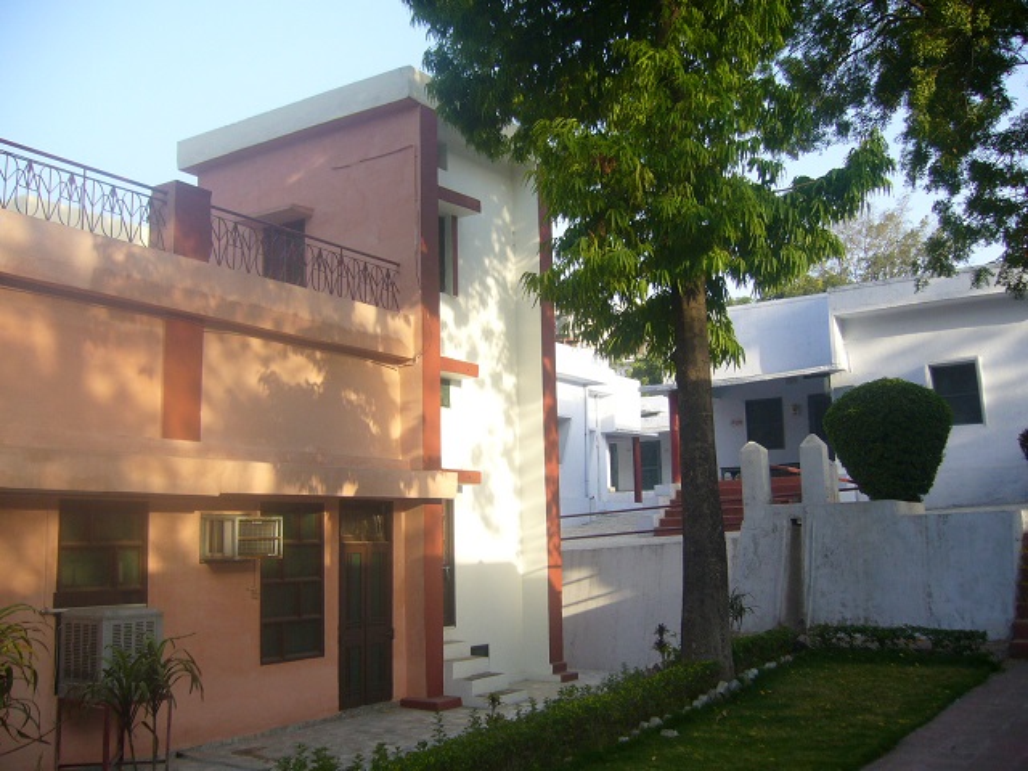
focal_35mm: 35
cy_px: 386
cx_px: 514
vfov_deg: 40.7
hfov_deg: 52.6
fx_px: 1039
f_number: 2.8
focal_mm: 5.8
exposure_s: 1/250
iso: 80
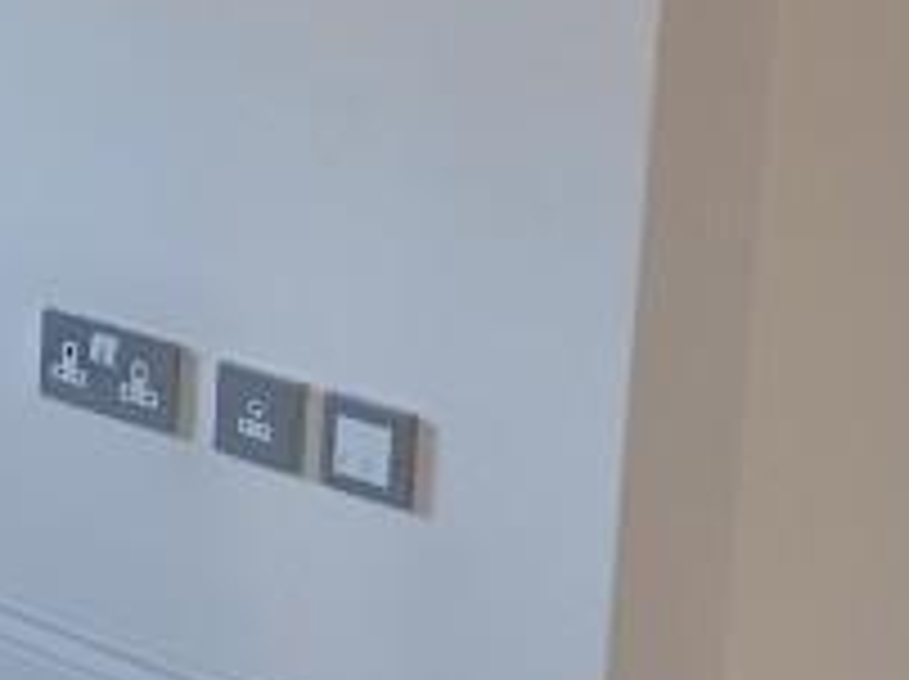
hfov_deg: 12.5
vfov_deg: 11.4
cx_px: -1202
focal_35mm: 127
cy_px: -194
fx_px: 3331
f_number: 1.8
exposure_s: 1/33.3
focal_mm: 4.6
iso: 250
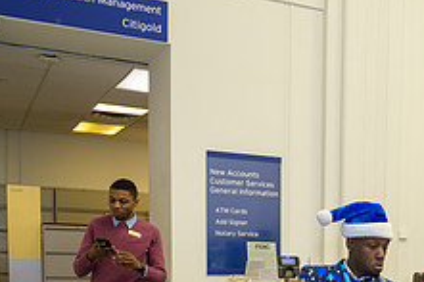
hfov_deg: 27.7
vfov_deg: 20.4
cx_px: 518
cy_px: 317
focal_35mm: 63
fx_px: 741
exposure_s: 1/125
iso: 1000
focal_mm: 24
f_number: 3.2
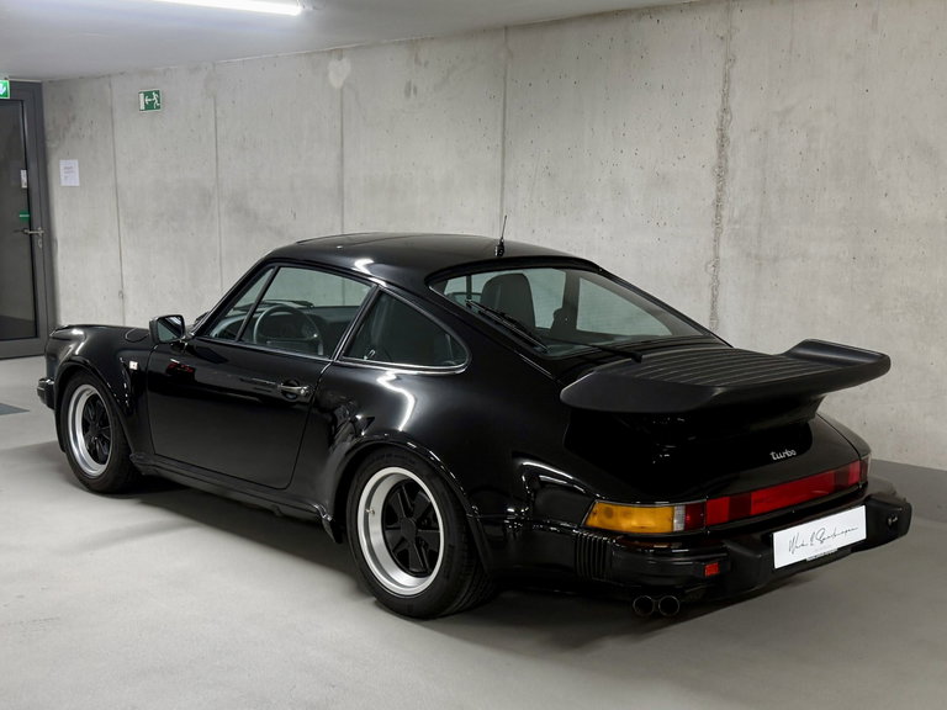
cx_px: 474
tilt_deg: -11.2
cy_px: 355
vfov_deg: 56.8
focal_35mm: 24
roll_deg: -0.3
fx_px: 657
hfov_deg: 71.6
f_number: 1.78
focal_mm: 6.76
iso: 160
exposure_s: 1/50
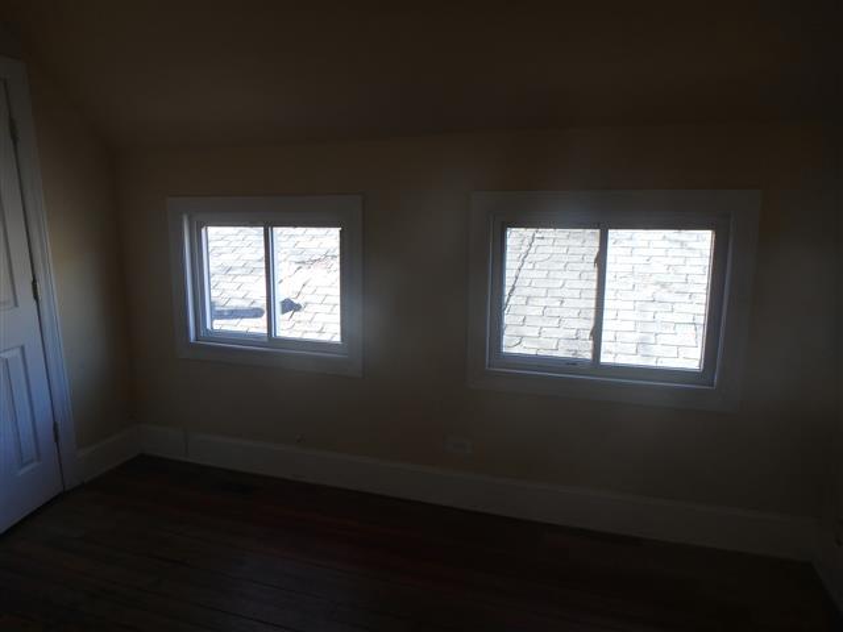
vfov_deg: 63.4
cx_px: 422
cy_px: 316
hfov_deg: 79.0
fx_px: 511
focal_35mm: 21
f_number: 3.5
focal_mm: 3.7
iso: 125
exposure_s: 1/60
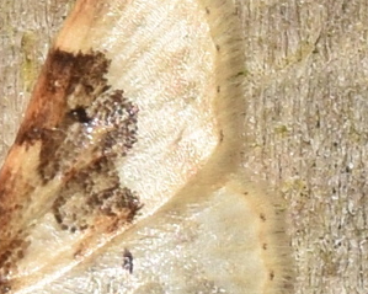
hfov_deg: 3.1
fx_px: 6870
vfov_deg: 2.5
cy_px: 312
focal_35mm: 631
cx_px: 41
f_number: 13
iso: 100
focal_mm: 140
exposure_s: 1/160
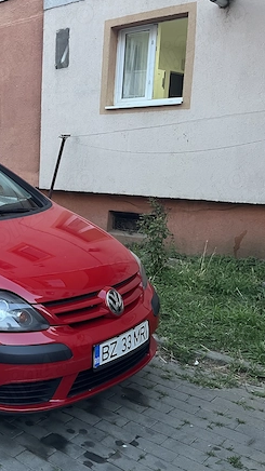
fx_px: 488
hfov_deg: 26.9
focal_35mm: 39
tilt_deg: -10.5
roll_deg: +0.0
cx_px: -52
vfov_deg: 51.6
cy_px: 232
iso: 250
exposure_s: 1/60
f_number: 1.6
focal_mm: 5.1
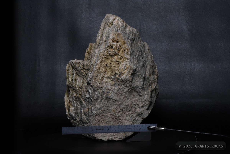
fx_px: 671
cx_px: 115
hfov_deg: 19.4
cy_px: 77
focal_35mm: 105
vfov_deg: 13.1
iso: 5000
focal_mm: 105
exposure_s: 1/40
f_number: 20
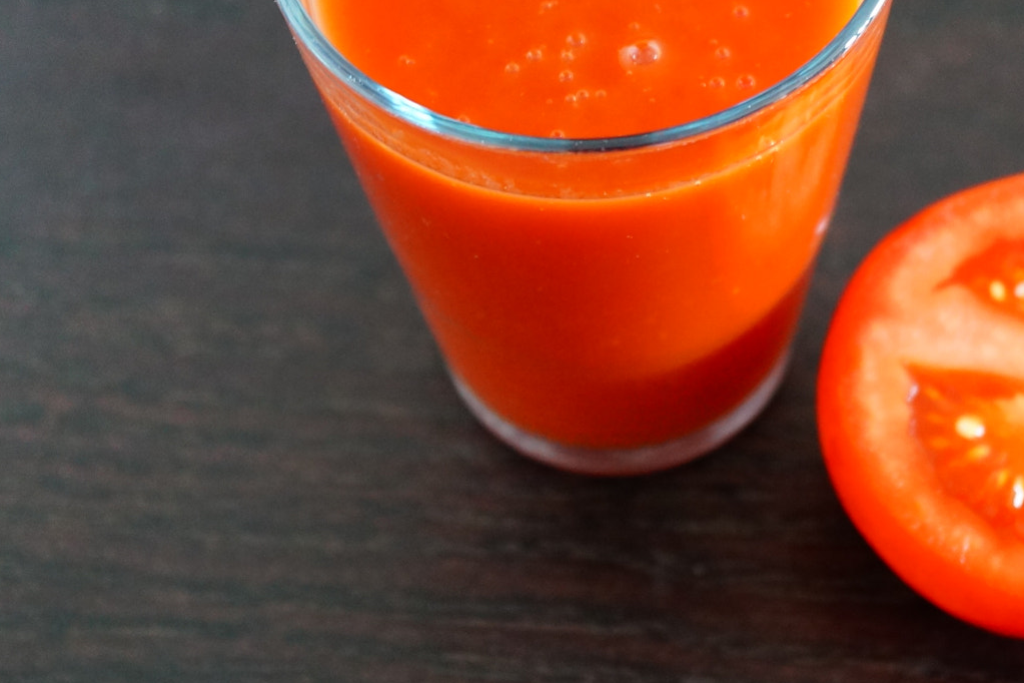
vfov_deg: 15.1
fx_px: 2560
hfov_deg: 22.6
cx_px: 650
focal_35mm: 90
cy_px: 142
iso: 800
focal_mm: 30
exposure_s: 1/25
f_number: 3.5
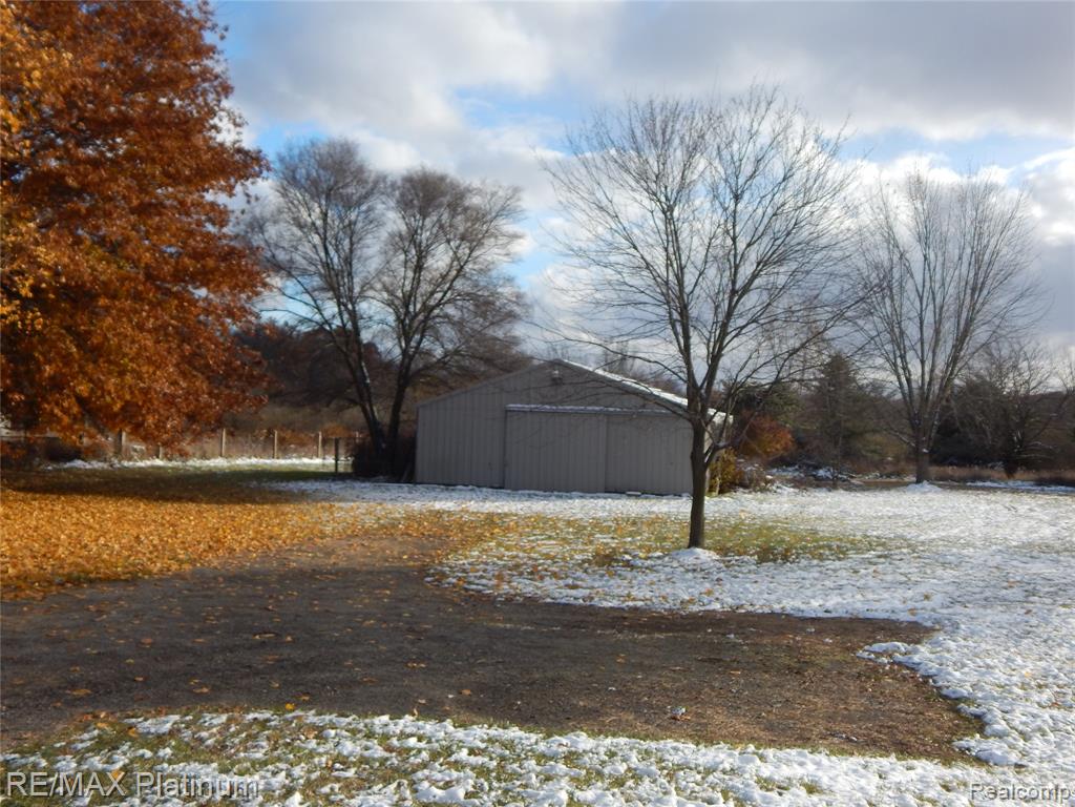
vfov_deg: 41.8
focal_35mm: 34
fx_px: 1056
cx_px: 538
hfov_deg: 54.0
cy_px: 404
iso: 125
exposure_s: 1/800
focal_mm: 6.1
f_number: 3.3
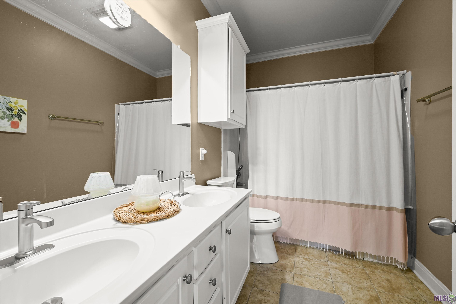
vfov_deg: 81.2
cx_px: 228
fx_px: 177
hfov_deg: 104.3
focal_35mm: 14
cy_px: 152
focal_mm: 14
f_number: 10
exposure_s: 1/5
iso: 200
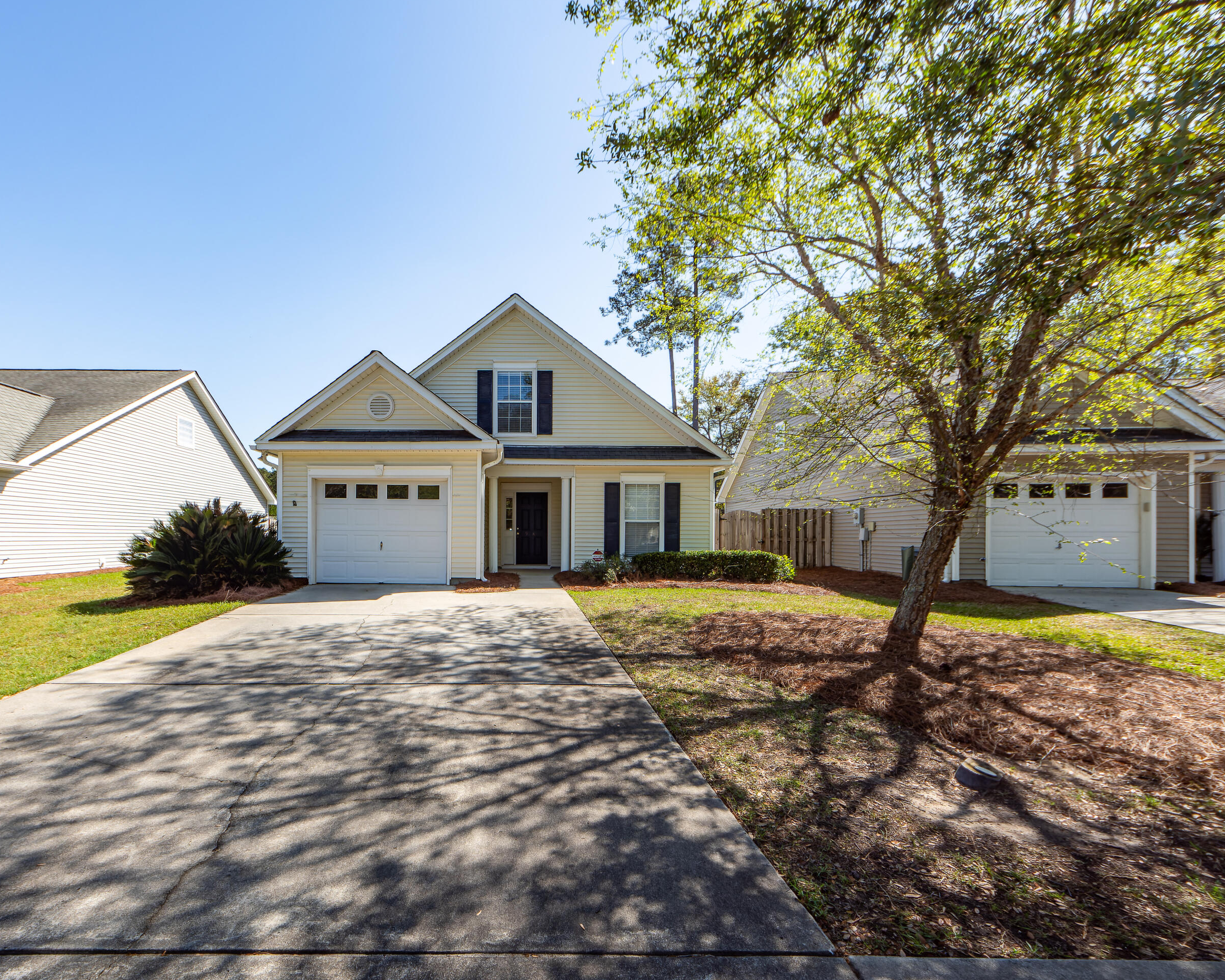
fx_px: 508
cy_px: 484
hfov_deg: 99.6
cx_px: 502
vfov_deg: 88.0
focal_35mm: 14
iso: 100
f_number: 9.5
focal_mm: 8
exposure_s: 1/125
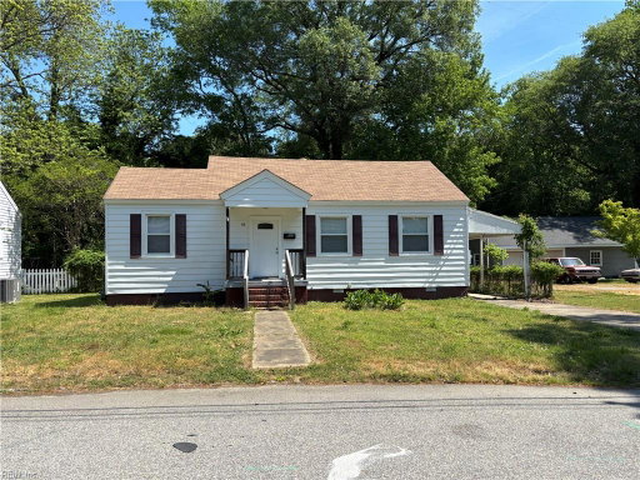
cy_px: 240
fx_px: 481
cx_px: 320
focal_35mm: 26
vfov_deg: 53.1
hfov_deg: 67.3
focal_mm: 5.96
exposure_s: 1/2151
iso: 50
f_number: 1.6
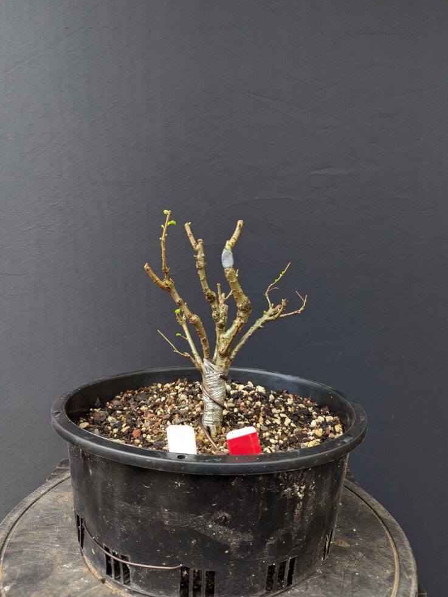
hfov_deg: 54.9
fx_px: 431
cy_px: 298
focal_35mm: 25
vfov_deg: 69.4
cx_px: 229
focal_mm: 6.81
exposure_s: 1/100
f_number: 1.85
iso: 131
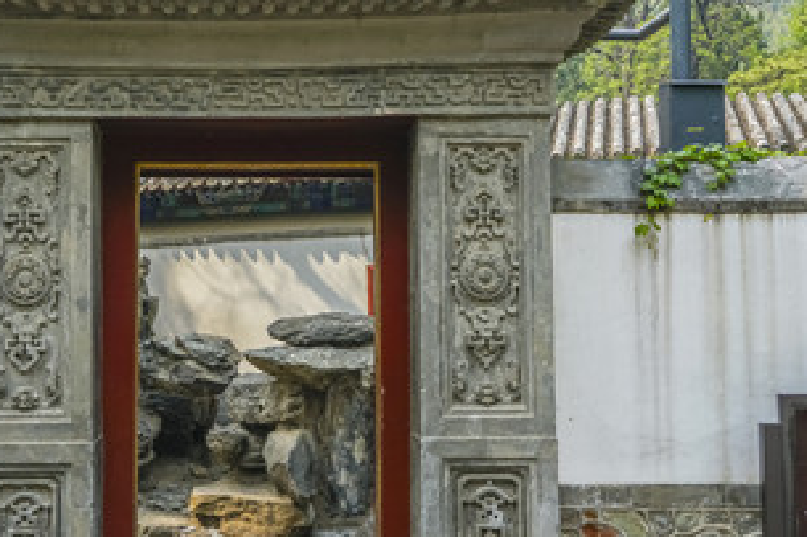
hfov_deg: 32.1
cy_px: 259
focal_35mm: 62
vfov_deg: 21.9
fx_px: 1389
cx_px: 254
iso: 160
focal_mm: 35
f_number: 8
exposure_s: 1/200
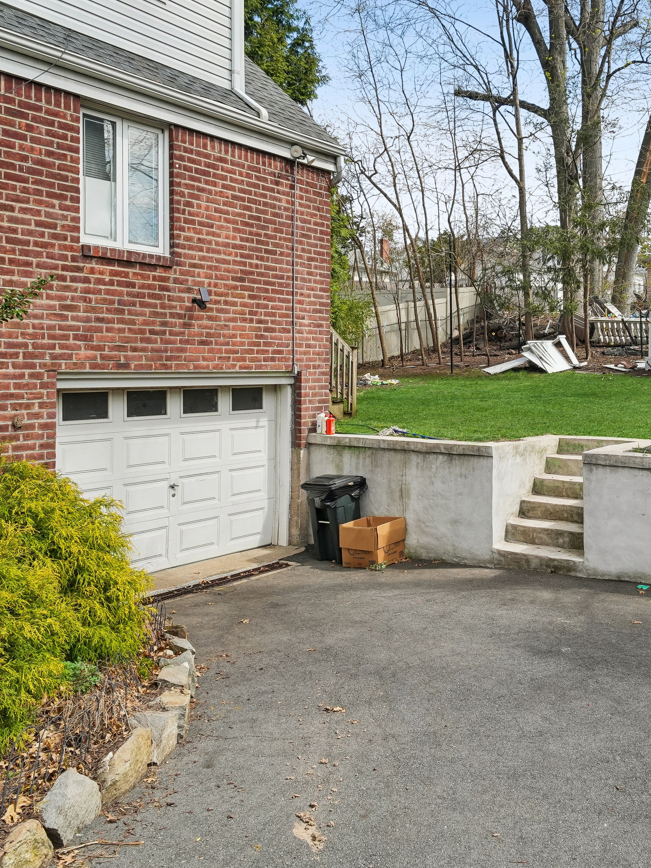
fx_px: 727
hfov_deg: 46.6
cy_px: 357
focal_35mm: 29
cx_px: 483
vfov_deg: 61.2
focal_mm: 16
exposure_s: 1/400
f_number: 8
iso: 400
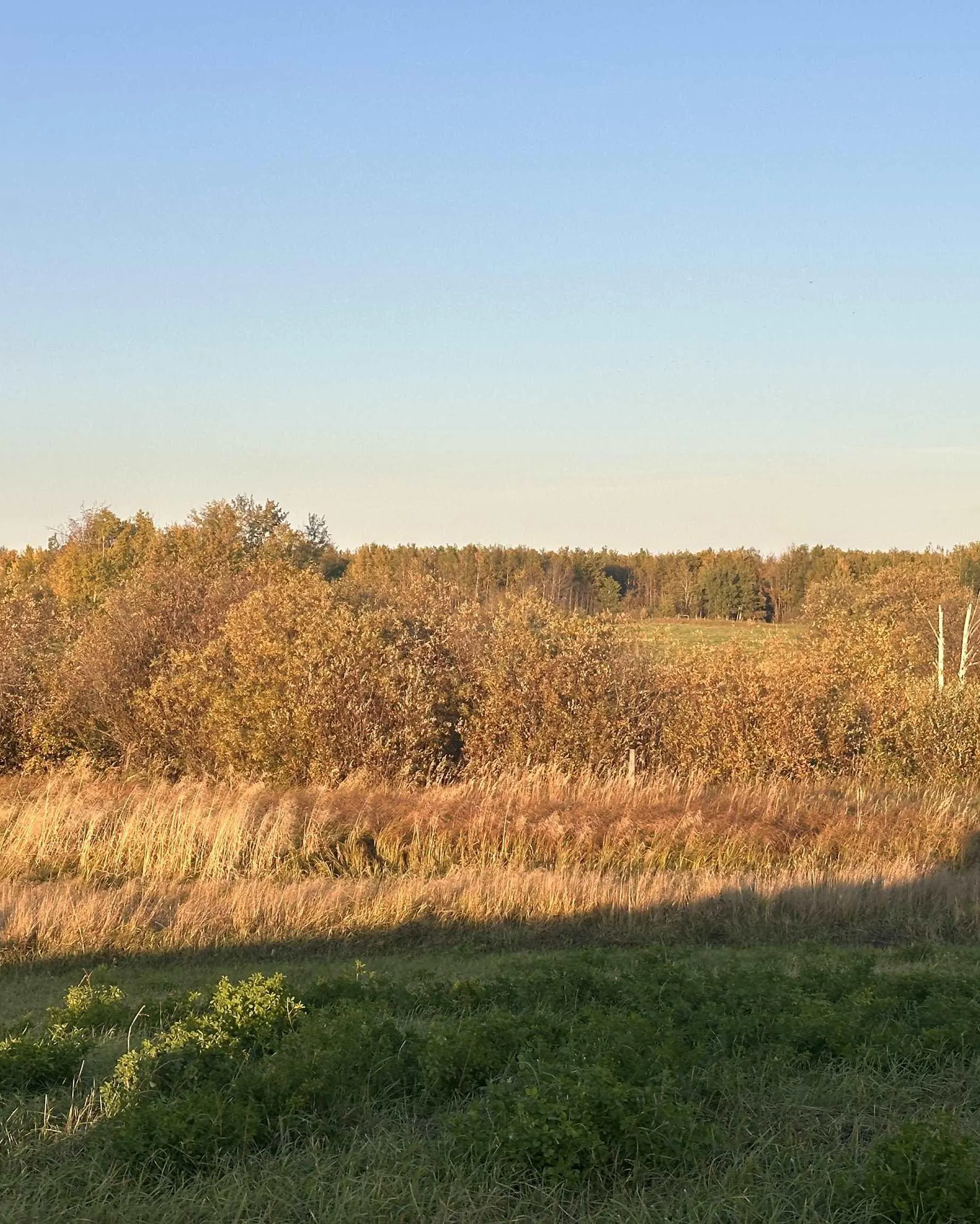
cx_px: 509
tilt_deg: +1.4
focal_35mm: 63
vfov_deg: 30.0
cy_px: 608
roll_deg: -0.7
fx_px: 2284
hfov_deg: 24.2
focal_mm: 6.86
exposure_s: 1/1541
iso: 64
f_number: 1.78
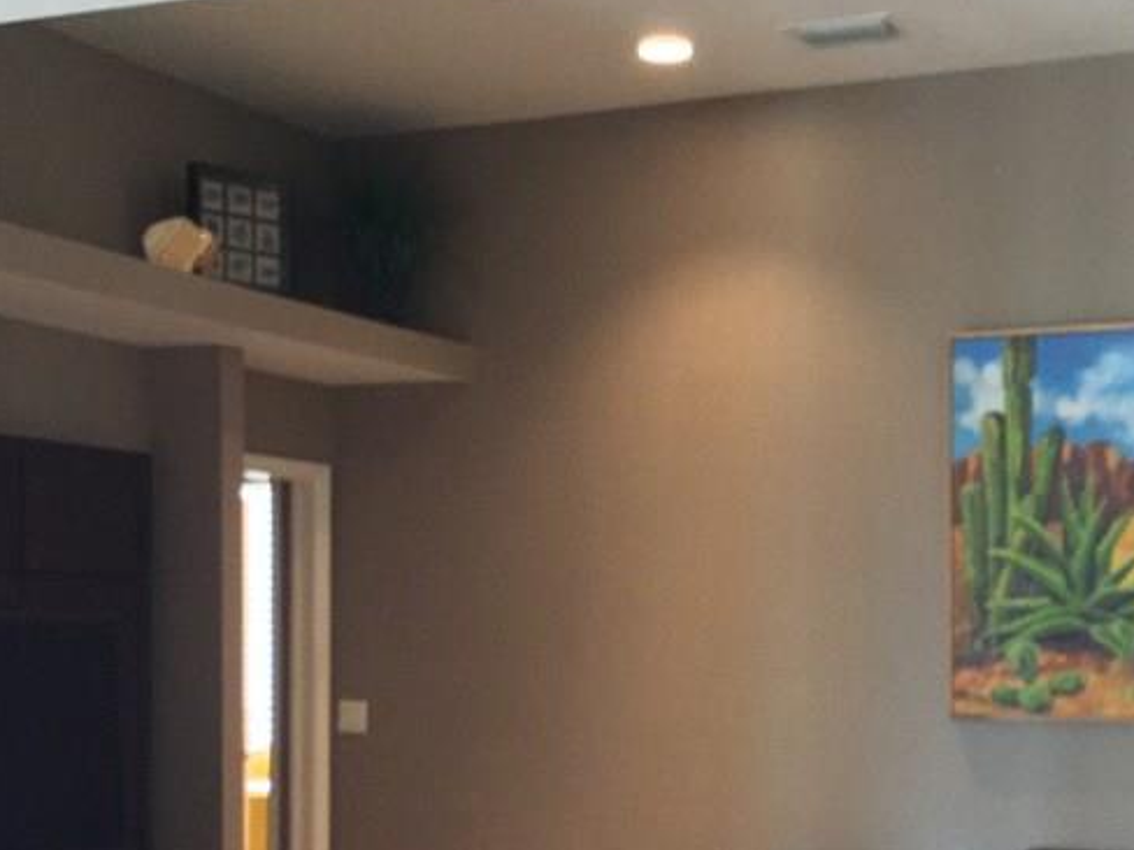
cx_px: 620
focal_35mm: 65
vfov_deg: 22.2
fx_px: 2129
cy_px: 718
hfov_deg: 29.8
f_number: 2.4
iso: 200
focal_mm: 3.3
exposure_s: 1/20
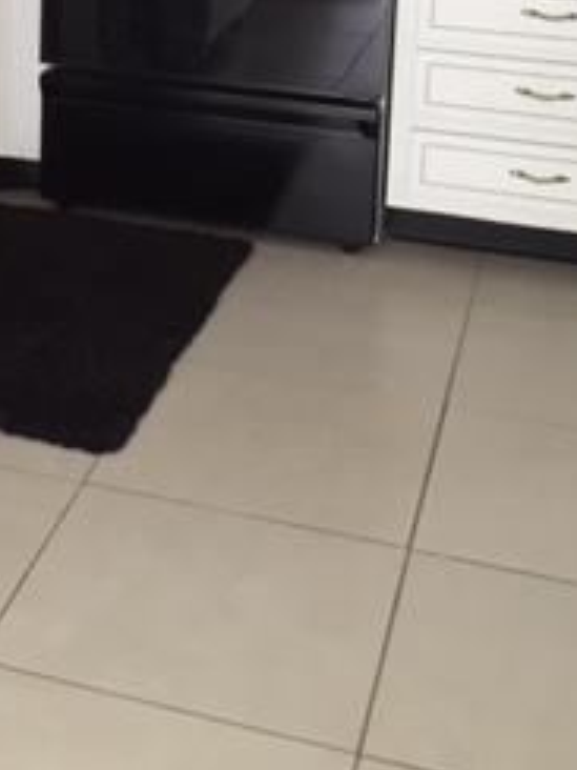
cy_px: -32
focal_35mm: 76
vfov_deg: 24.3
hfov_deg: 18.5
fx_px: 1689
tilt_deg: -11.8
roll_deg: -0.2
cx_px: -85
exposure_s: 1/30
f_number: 2.2
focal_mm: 4.15
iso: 64
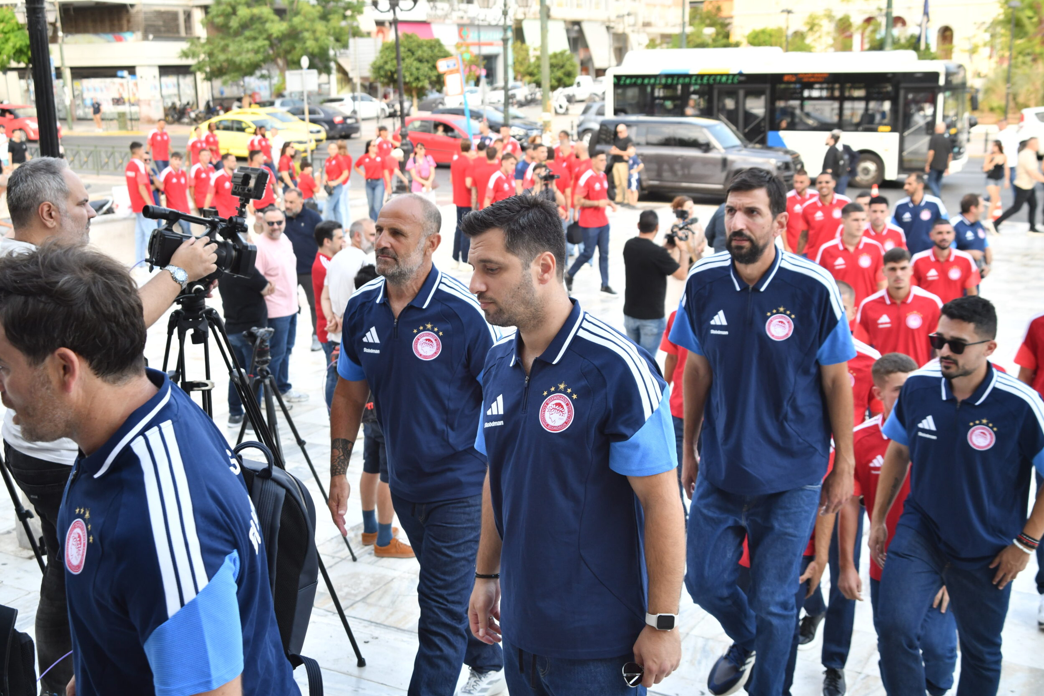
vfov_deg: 29.3
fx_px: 1334
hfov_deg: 42.7
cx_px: 527
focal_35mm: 46
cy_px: 349
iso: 800
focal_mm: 45
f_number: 6.3
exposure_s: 1/400
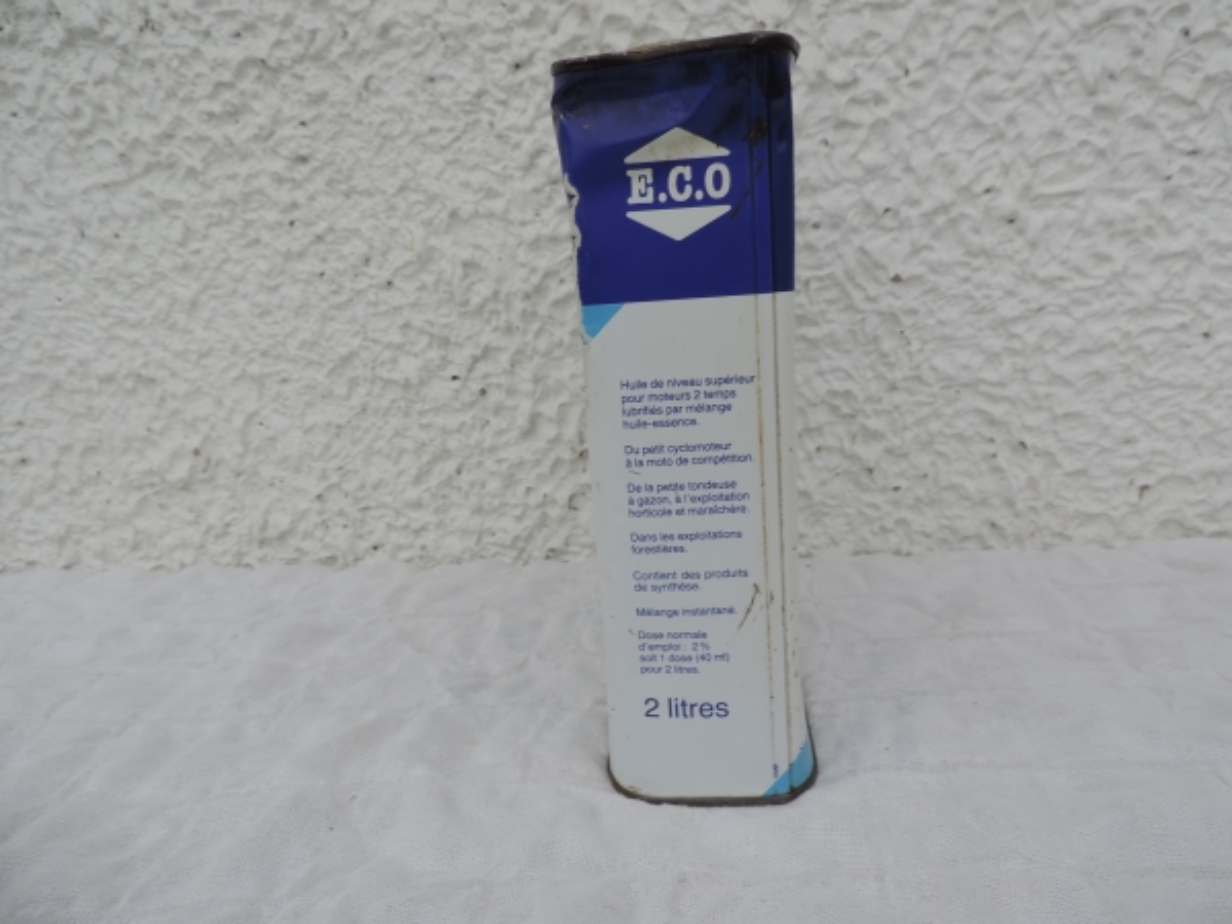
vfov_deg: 56.8
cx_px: 616
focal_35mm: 24
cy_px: 462
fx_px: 854
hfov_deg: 71.6
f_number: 3
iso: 80
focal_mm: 4.3
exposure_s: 1/640
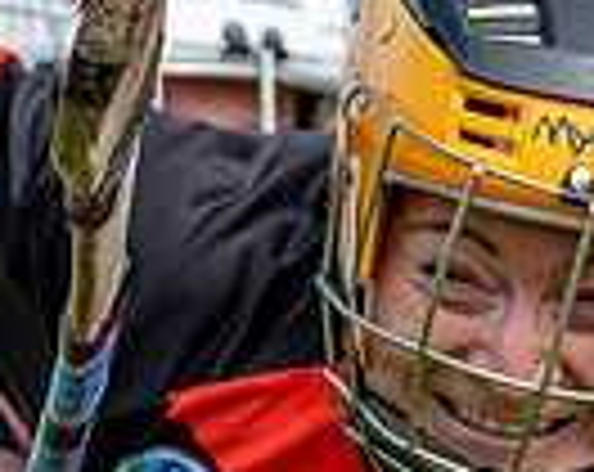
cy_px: 717
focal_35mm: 1859
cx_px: 153
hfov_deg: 1.0
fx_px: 32609
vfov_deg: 0.8
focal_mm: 300
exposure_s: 1/2000
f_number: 2.8
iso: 110
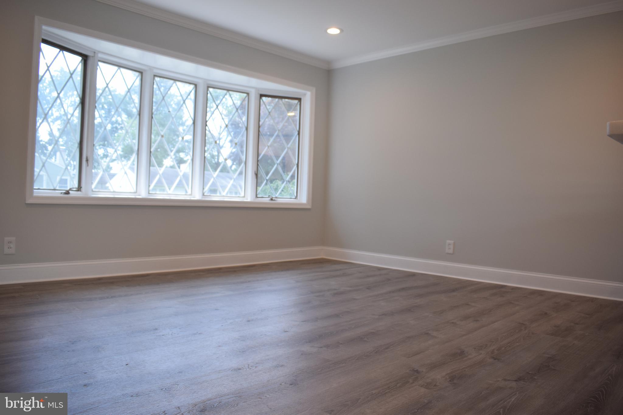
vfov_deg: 47.9
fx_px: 467
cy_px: 208
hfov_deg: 67.4
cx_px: 312
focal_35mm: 27
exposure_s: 1/100
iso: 400
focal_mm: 18
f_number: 5
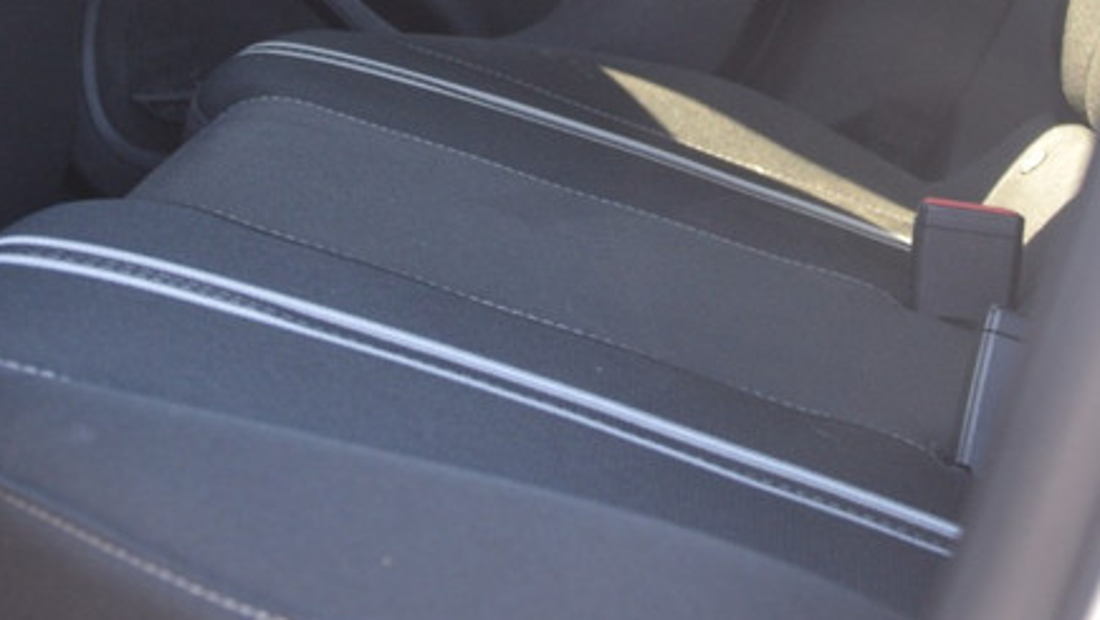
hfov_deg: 19.2
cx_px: 392
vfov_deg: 10.7
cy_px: -206
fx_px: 3239
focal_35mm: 111
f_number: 5
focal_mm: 30
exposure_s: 1/100
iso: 400
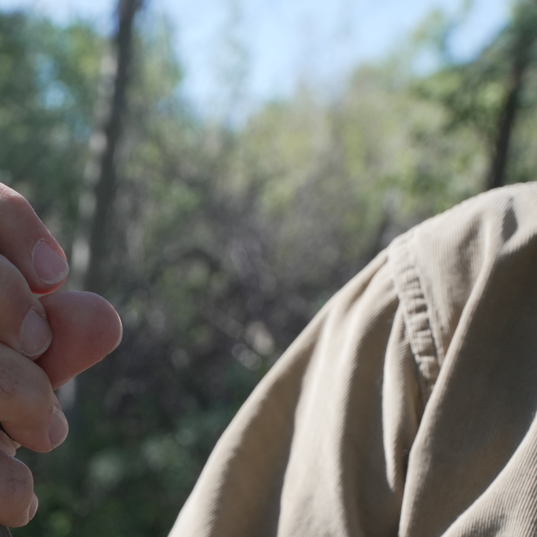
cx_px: -17
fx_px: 1527
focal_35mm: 87
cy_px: 363
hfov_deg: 19.3
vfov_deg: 19.9
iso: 2500
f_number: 9
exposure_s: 1/2500
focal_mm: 46
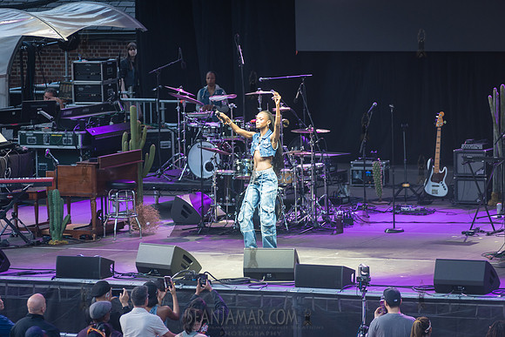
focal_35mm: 200
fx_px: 2806
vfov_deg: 6.9
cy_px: 168
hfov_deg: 10.3
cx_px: 252
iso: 500
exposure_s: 1/200
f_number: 3.5
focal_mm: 200
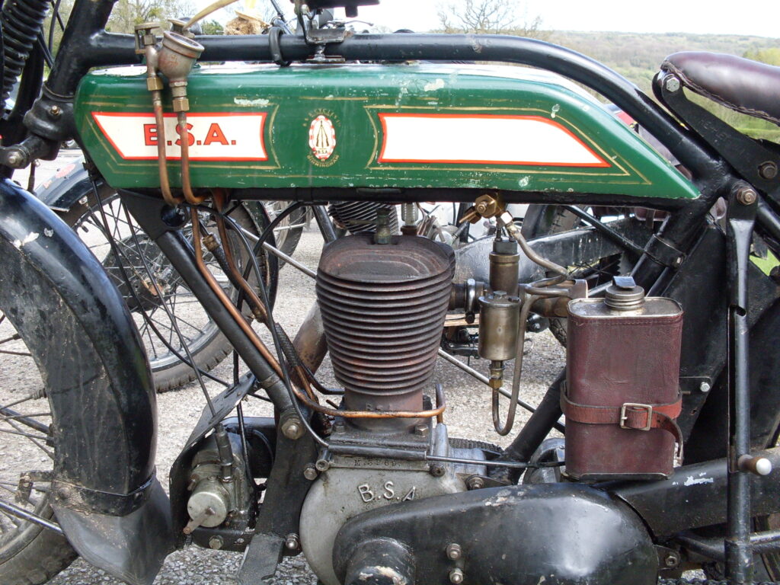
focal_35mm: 38
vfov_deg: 37.7
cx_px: 390
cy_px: 292
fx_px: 856
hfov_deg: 49.0
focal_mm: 6.3
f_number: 2.8
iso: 80
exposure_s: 1/350
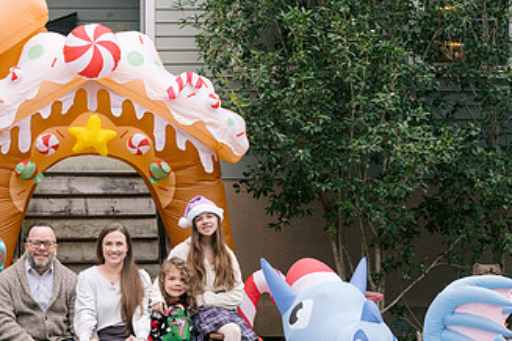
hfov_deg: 22.4
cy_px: 267
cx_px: 75
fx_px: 1266
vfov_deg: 15.3
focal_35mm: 89
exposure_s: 1/125
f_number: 4.5
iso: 400
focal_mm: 50
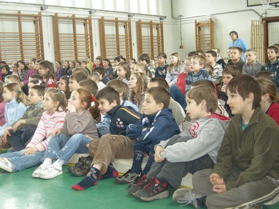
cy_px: 104
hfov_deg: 40.4
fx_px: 379
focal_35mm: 47
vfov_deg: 30.9
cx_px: 140
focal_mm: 10.1
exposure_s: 1/19.2
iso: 400
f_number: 3.1
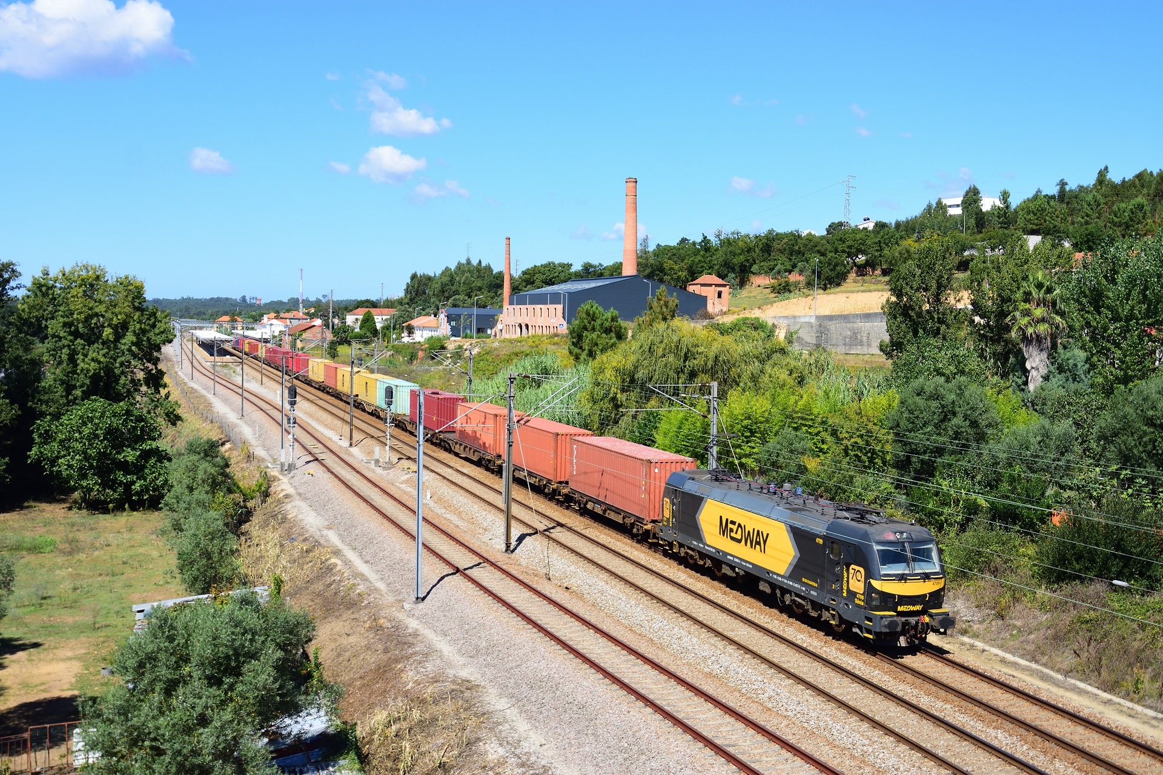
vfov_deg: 34.2
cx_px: 582
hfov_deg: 49.6
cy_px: 388
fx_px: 1260
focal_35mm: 39
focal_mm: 26
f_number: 7.1
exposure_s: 1/800
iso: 200
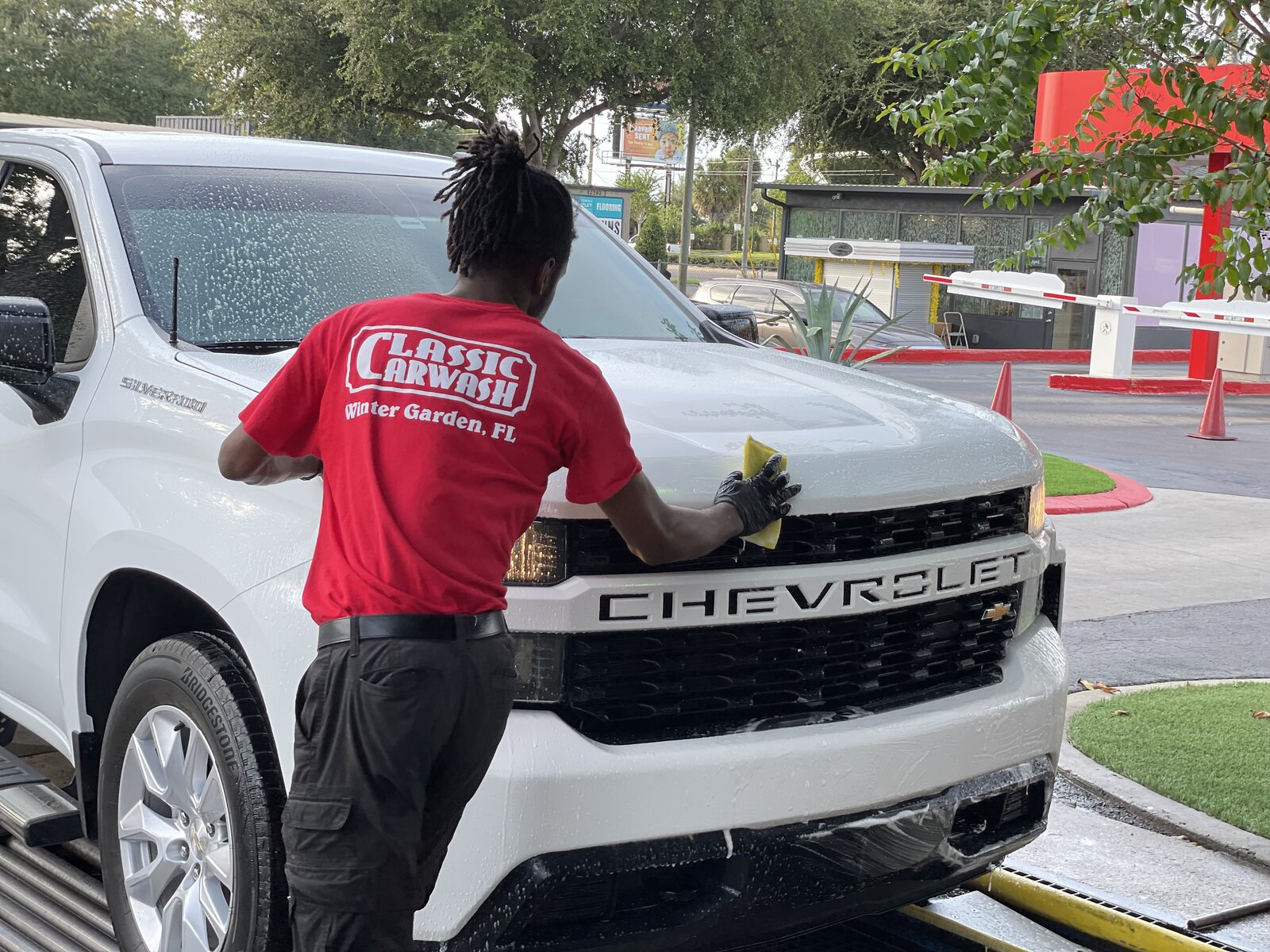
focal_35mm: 52
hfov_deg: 36.8
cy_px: 476
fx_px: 1908
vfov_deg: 28.0
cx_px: 635
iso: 25
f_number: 2
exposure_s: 1/150
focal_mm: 6
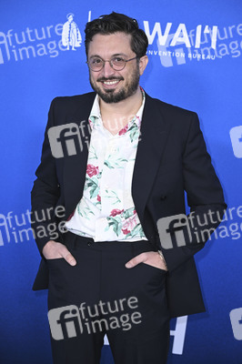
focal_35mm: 91
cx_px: 121
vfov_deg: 22.4
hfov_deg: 15.0
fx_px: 919
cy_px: 182
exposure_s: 1/200
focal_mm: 91
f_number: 6.3
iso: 1600
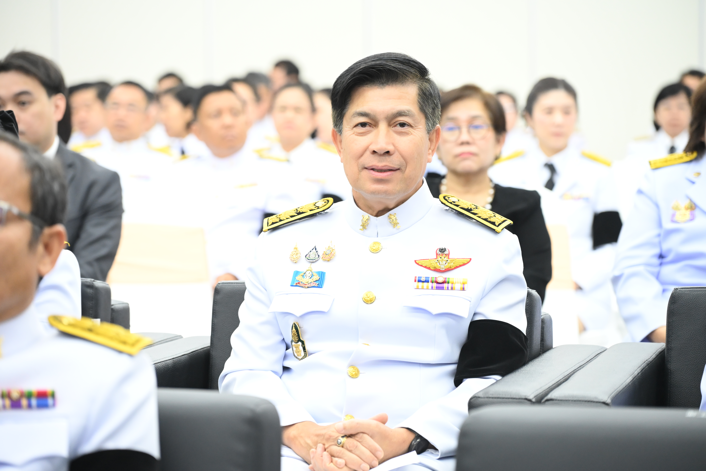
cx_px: 353
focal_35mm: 120
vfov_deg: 11.4
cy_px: 236
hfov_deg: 17.1
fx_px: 2353
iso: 3200
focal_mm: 120
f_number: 4
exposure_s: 1/125
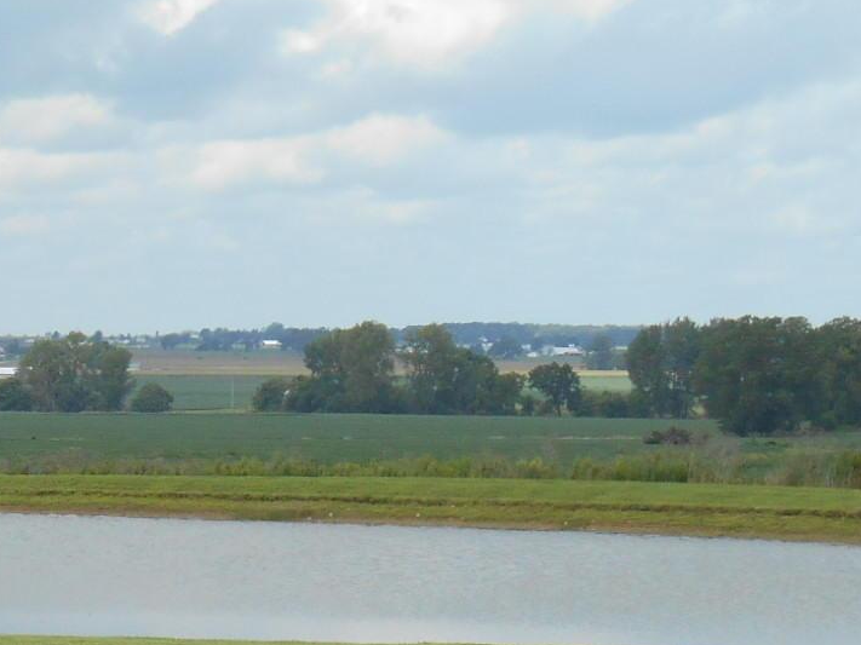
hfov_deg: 10.0
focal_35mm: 195
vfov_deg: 7.6
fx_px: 4849
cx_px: -222
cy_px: 444
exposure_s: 1/500
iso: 100
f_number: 4.4
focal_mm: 10.9
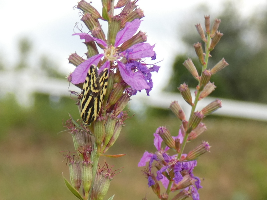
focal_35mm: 53
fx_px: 409
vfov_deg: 27.5
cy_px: 100
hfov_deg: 36.2
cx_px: 134
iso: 80
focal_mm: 9.5
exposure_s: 1/125
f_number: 3.9
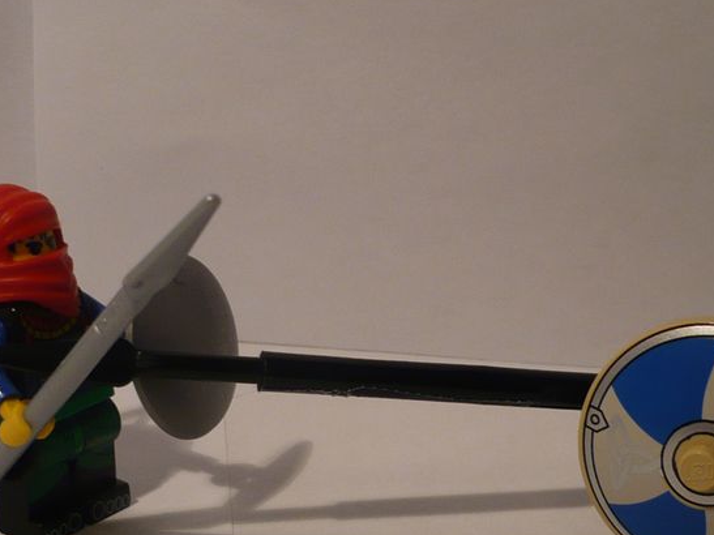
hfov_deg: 23.8
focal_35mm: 82
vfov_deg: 18.0
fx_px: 1691
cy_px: 339
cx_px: 417
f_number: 2.8
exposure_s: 1/40
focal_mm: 5.8
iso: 100
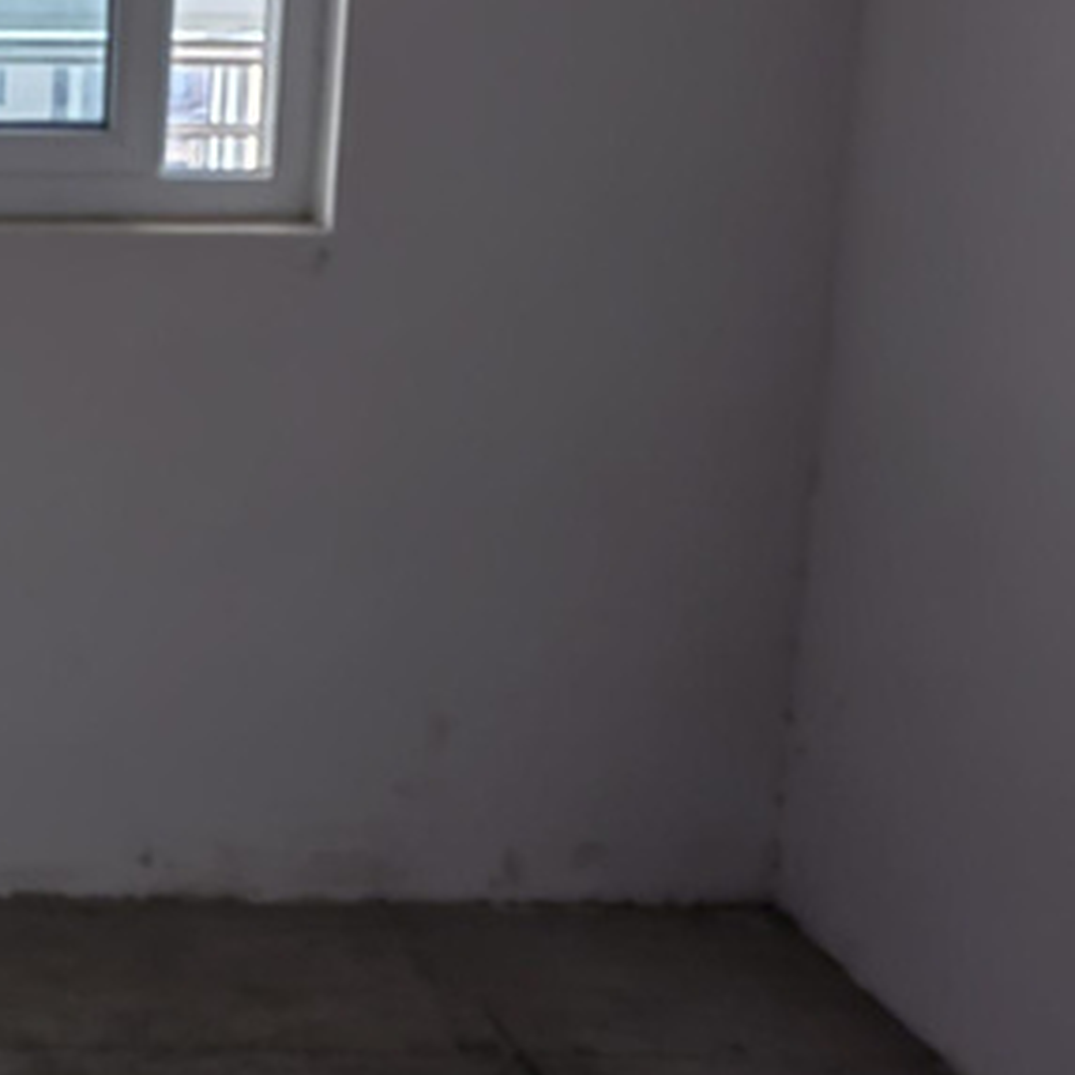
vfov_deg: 21.6
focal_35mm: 80
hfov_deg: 19.3
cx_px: -474
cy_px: 507
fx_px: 2811
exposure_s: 1/100
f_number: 1.9
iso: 64
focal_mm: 5.52
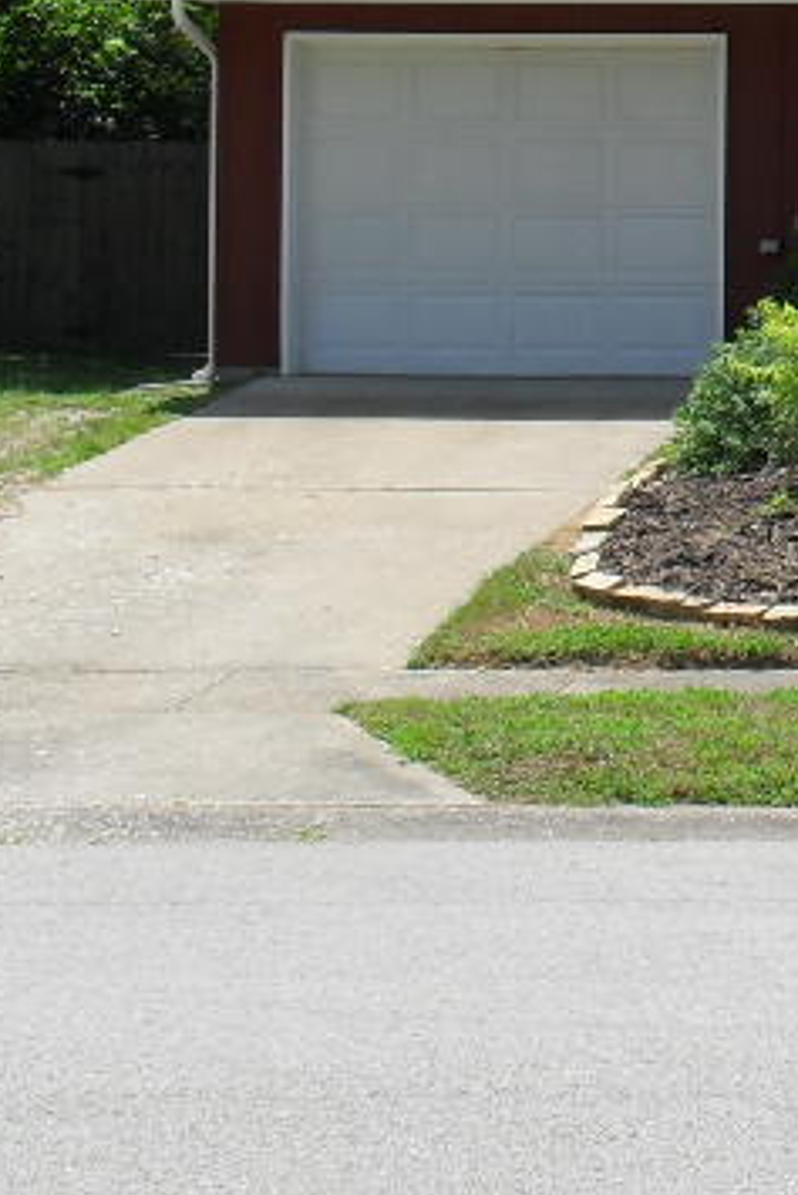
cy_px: 256
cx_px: 1485
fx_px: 3488
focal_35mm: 105
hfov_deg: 11.9
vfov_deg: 19.3
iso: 100
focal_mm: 6.3
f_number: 8.4
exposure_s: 1/125
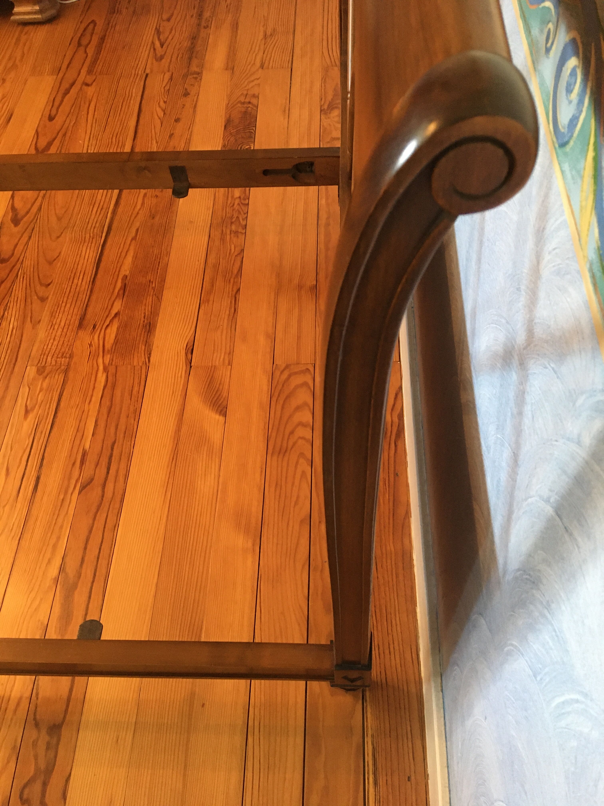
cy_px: 403
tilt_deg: -57.6
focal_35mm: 29
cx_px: 302
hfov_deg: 48.2
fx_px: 675
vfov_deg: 61.7
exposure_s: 1/33
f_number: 2.2
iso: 200
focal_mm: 4.15
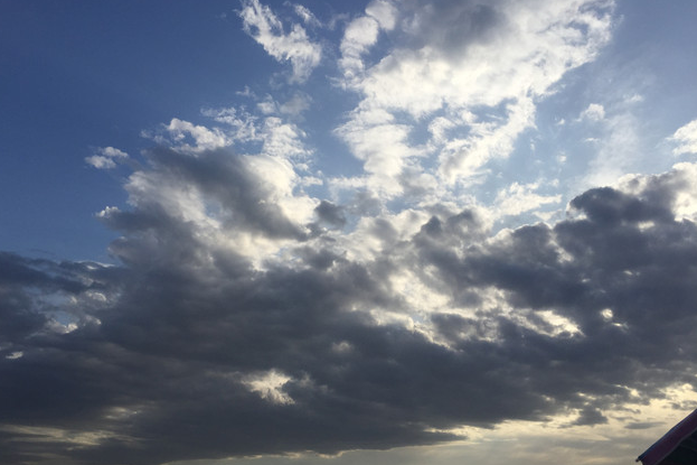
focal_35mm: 31
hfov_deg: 60.3
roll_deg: -2.8
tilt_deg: +24.5
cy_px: 254
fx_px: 600
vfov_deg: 42.3
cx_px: 342
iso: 32
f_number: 2.2
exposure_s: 1/3968
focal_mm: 4.15
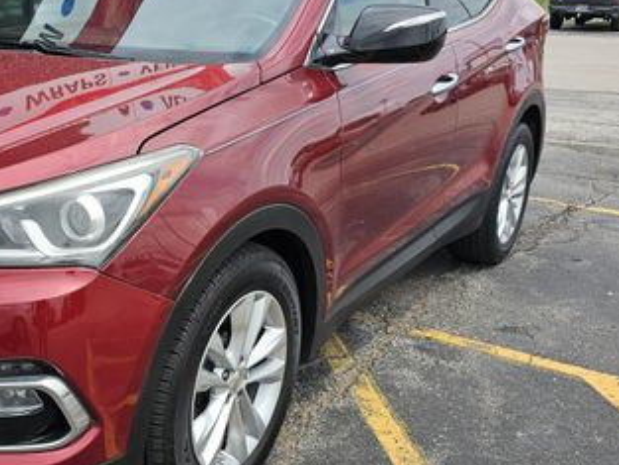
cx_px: 111
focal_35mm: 47
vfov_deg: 30.9
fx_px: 841
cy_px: 259
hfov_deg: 38.7
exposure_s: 1/364
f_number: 1.7
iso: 10
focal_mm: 6.3
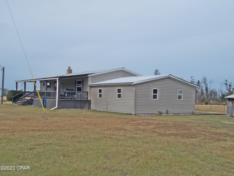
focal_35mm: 44
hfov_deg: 42.9
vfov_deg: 32.9
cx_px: 117
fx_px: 297
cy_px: 88
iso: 80
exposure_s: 1/125
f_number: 10.6
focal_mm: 7.9
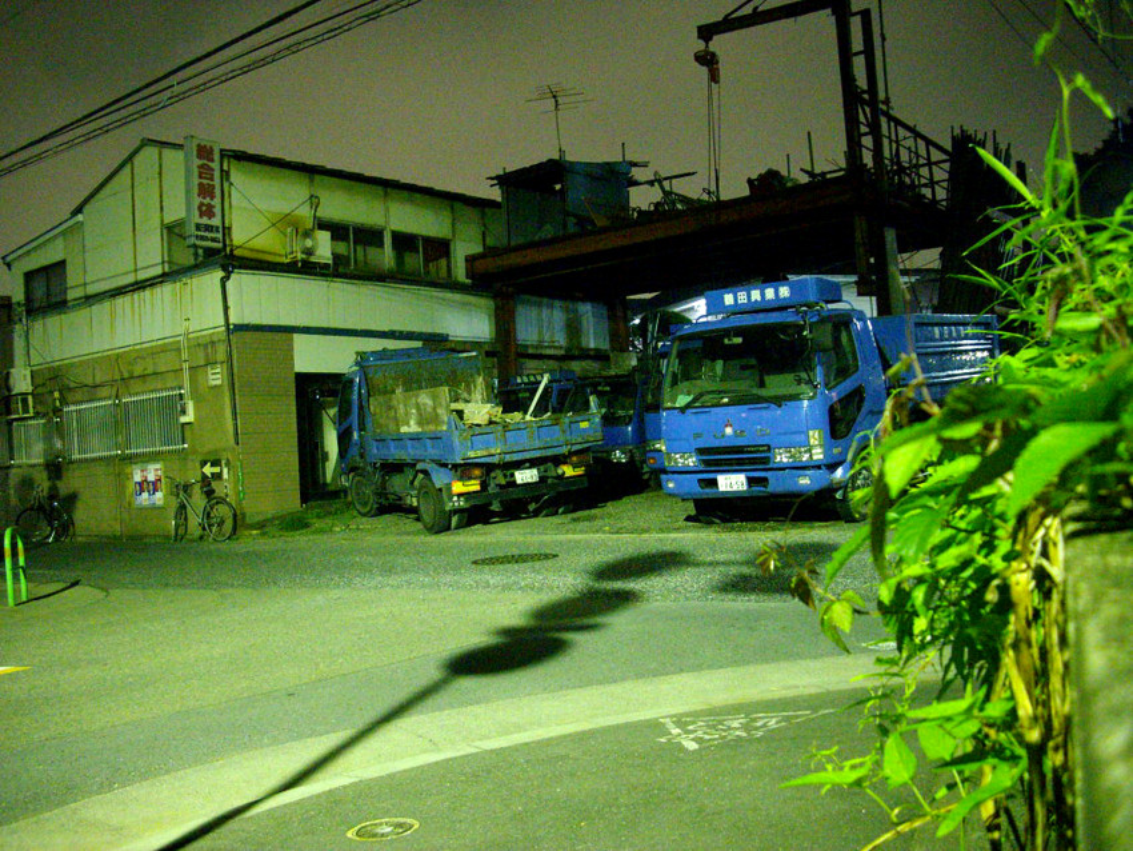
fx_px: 1211
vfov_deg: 38.7
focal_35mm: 37
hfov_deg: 50.1
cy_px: 426
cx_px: 566
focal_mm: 6.2
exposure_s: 2
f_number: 2.8
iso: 400
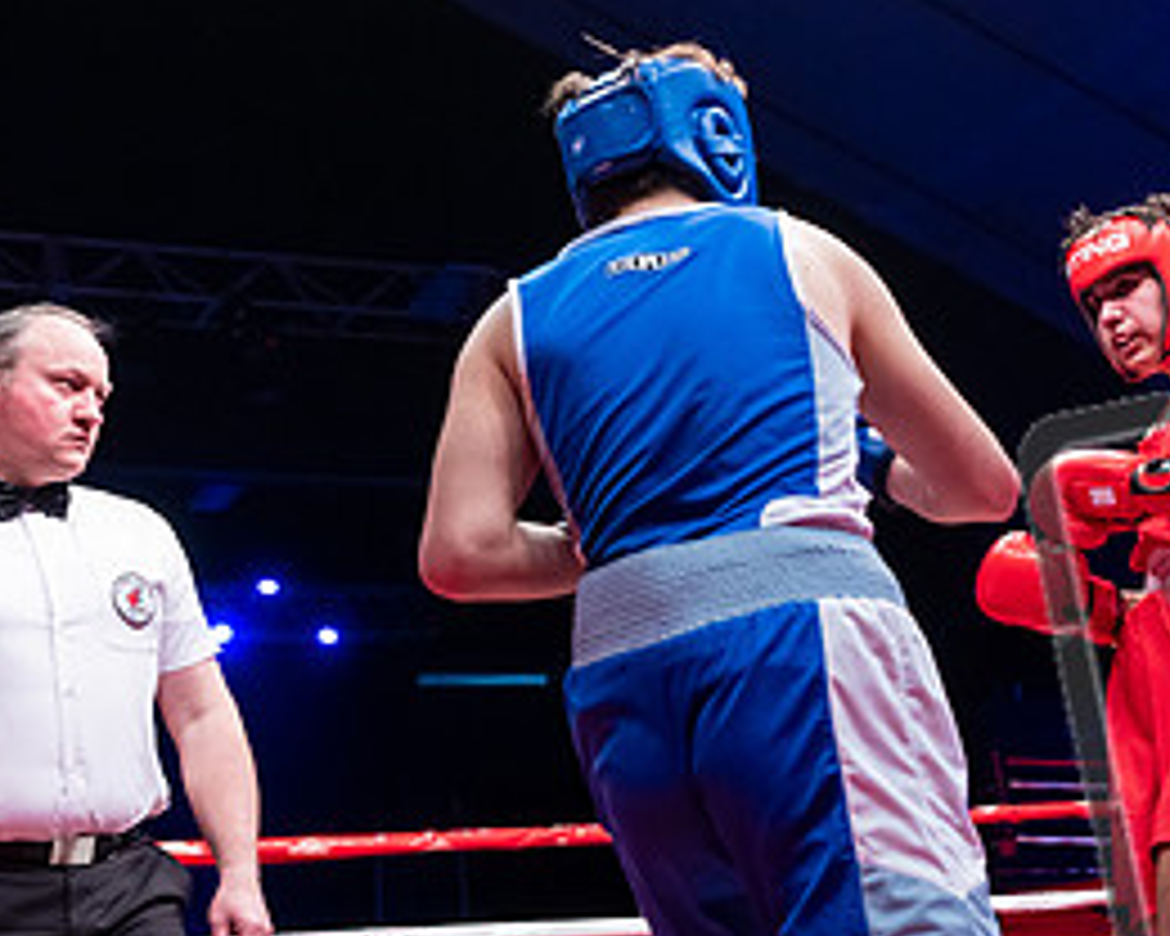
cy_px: 493
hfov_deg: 27.4
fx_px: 2320
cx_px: 1030
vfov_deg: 22.8
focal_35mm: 67
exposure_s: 1/800
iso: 3200
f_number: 2.8
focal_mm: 32
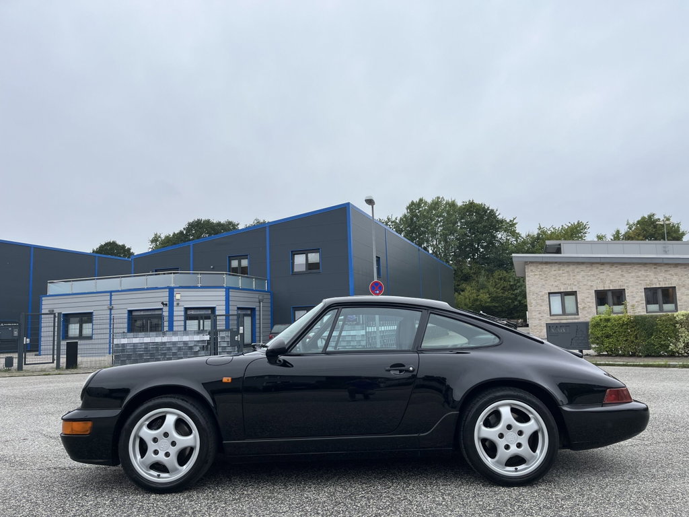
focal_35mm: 26
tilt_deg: +6.5
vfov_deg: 53.1
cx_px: 344
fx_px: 518
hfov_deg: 67.3
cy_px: 258
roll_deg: +1.6
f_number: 1.6
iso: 50
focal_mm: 5.1
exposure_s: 1/756
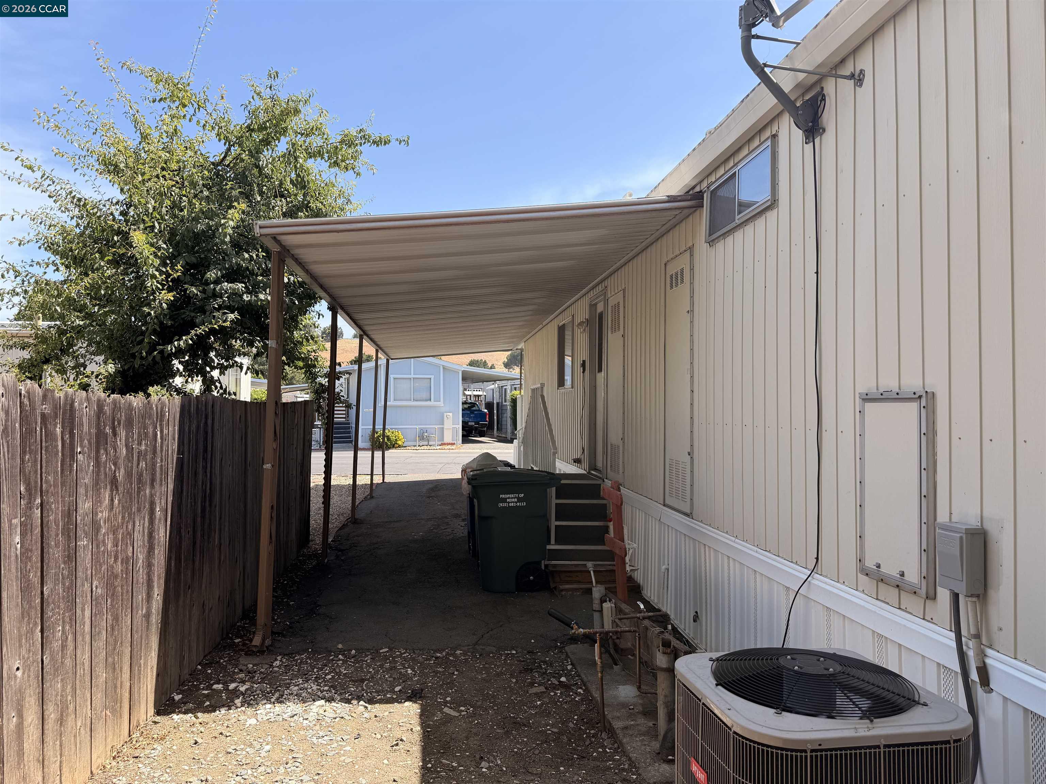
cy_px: 392
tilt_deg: +0.1
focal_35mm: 24
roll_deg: -0.3
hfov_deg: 71.6
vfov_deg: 56.8
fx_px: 725
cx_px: 523
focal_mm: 6.76
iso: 80
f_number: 1.78
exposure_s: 1/1901
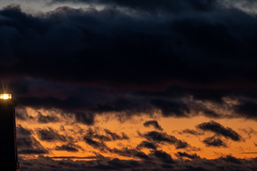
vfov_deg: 3.7
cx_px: 3
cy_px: 128
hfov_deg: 5.5
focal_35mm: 374
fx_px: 2671
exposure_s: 1/4
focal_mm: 180
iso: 100
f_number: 2.8
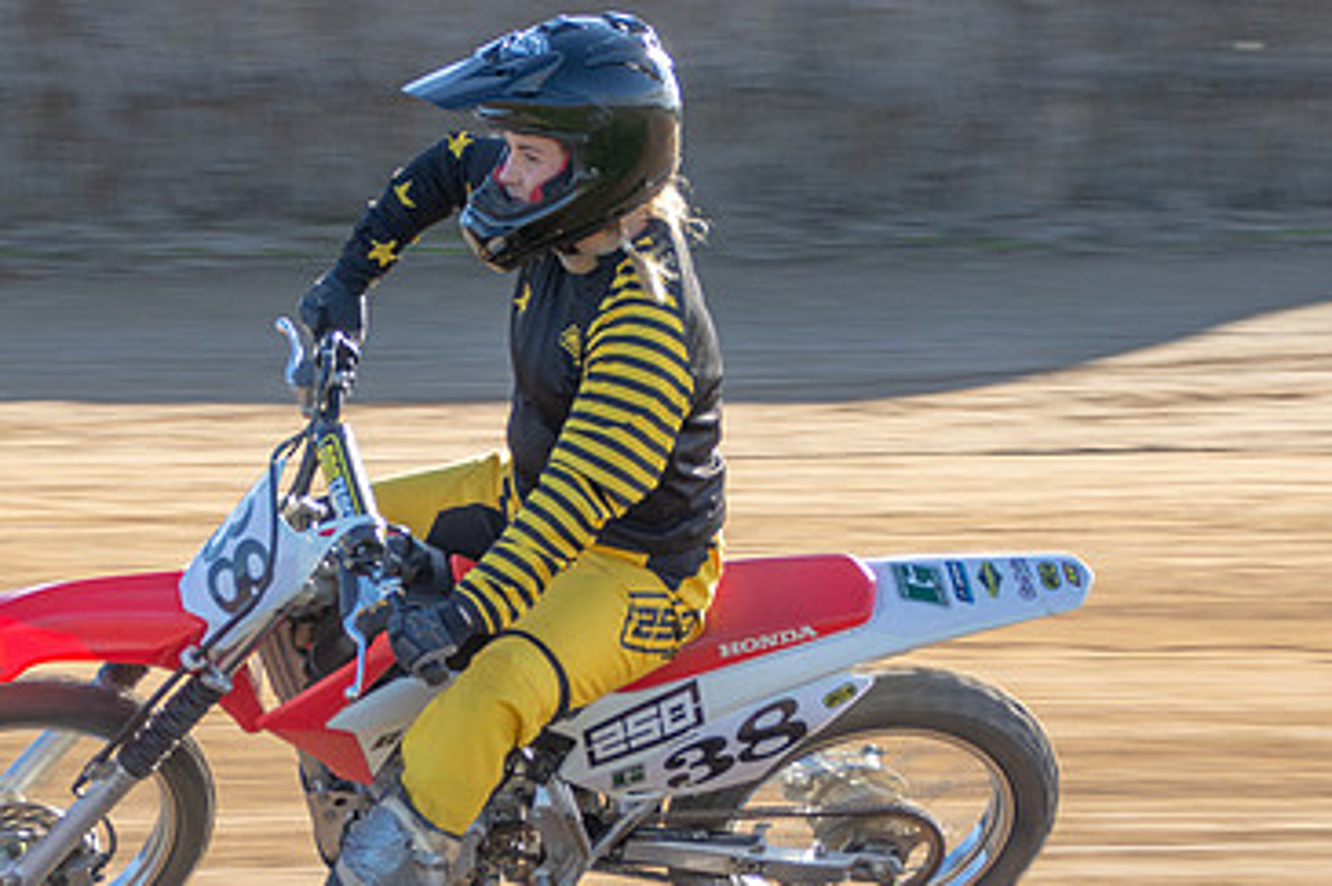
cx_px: 320
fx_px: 10318
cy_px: 524
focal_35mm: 279
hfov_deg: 7.4
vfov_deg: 4.9
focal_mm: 98
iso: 200
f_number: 8
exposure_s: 1/200
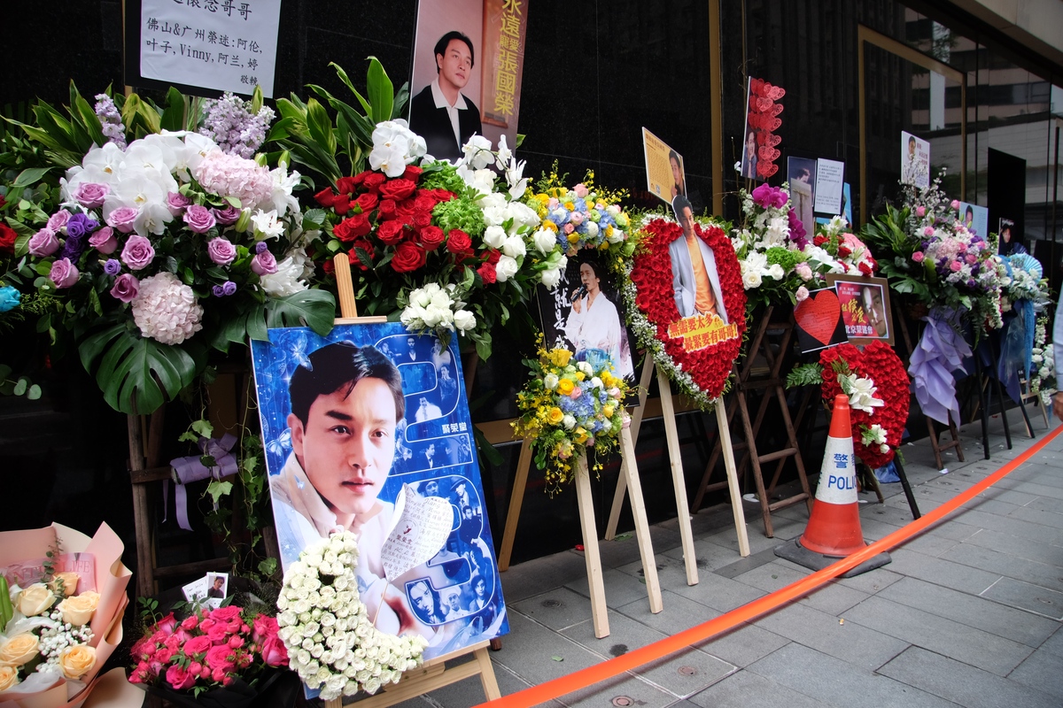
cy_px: 354
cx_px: 532
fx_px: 768
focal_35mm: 26
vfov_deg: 49.6
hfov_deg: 69.4
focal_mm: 17
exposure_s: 1/56
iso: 400
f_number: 4
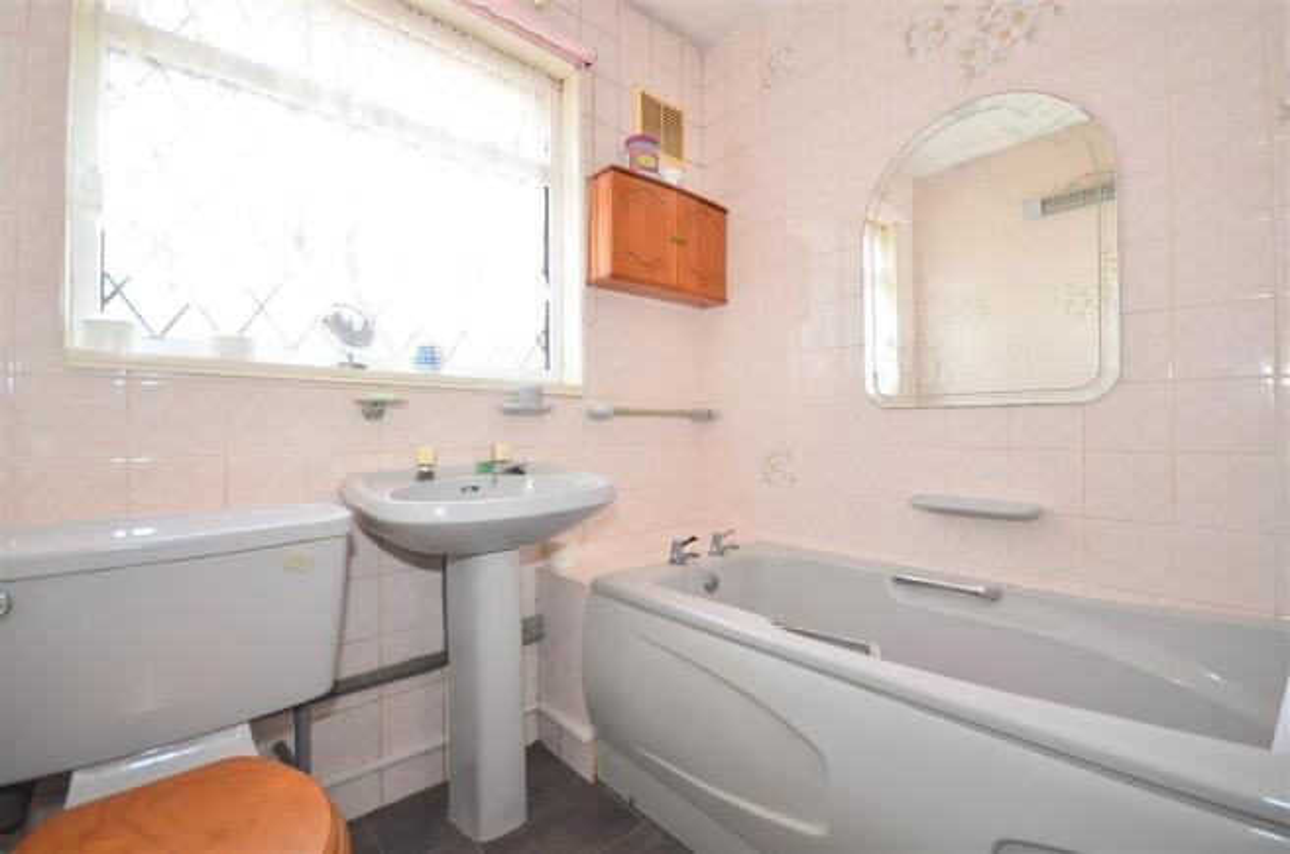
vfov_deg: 77.0
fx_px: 536
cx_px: 645
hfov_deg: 100.5
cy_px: 427
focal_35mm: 15
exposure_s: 1/20
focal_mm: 10
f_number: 5
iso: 200
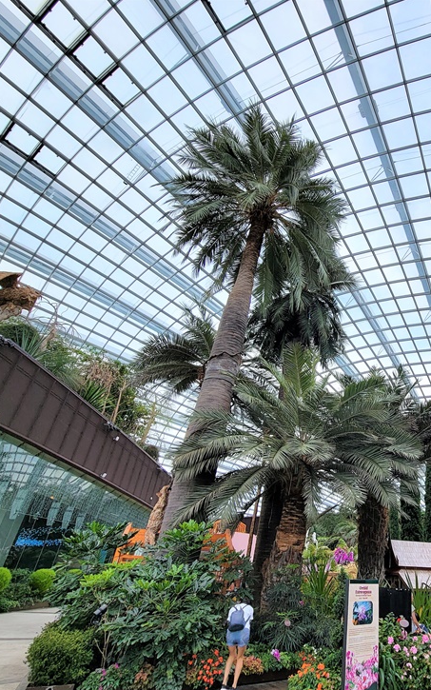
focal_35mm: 19
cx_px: 373
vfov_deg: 88.0
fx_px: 357
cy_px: 355
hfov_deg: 55.5
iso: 50
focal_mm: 2.2
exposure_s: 1/583
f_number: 2.2
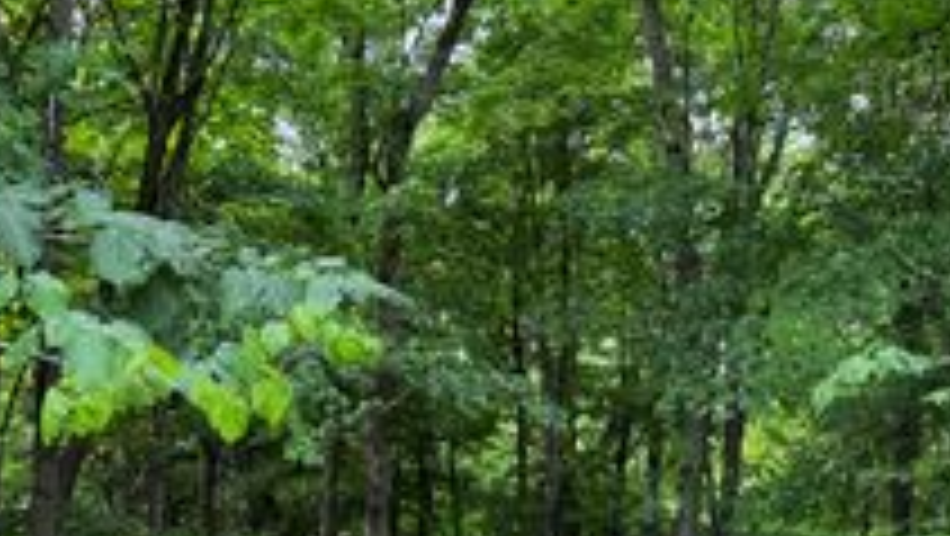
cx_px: 338
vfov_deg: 18.0
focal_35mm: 62
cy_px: 727
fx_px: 1563
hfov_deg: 33.6
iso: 64
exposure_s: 1/121
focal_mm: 6.76
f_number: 1.78
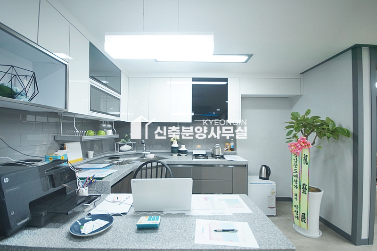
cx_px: 188
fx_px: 157
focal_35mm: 15
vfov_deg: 77.2
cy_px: 126
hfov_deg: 100.4
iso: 800
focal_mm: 10
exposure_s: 1/80
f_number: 4
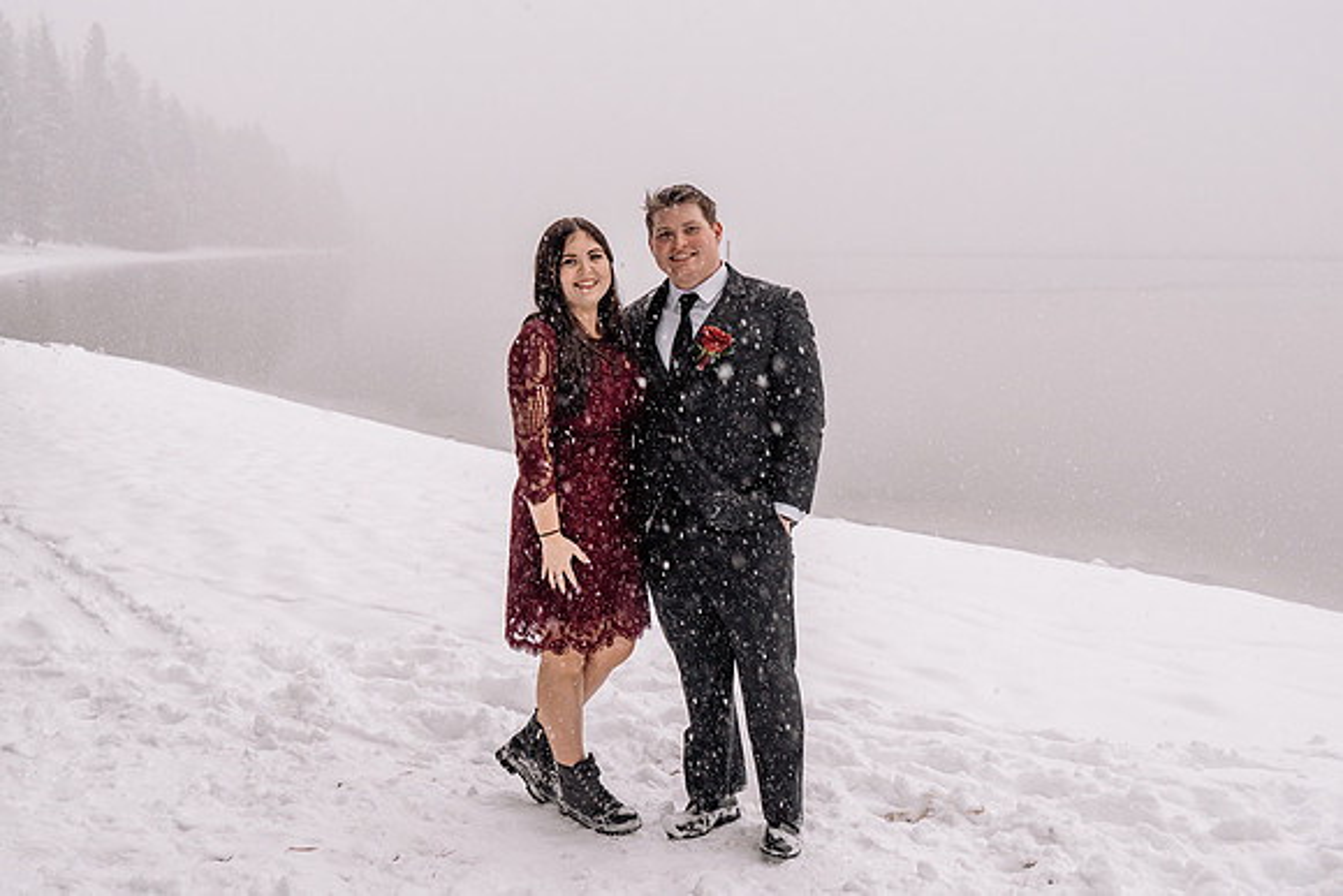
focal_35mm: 43
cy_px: 435
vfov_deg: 31.4
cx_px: 683
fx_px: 1593
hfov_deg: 45.7
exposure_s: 1/250
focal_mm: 35
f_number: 5
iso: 1250
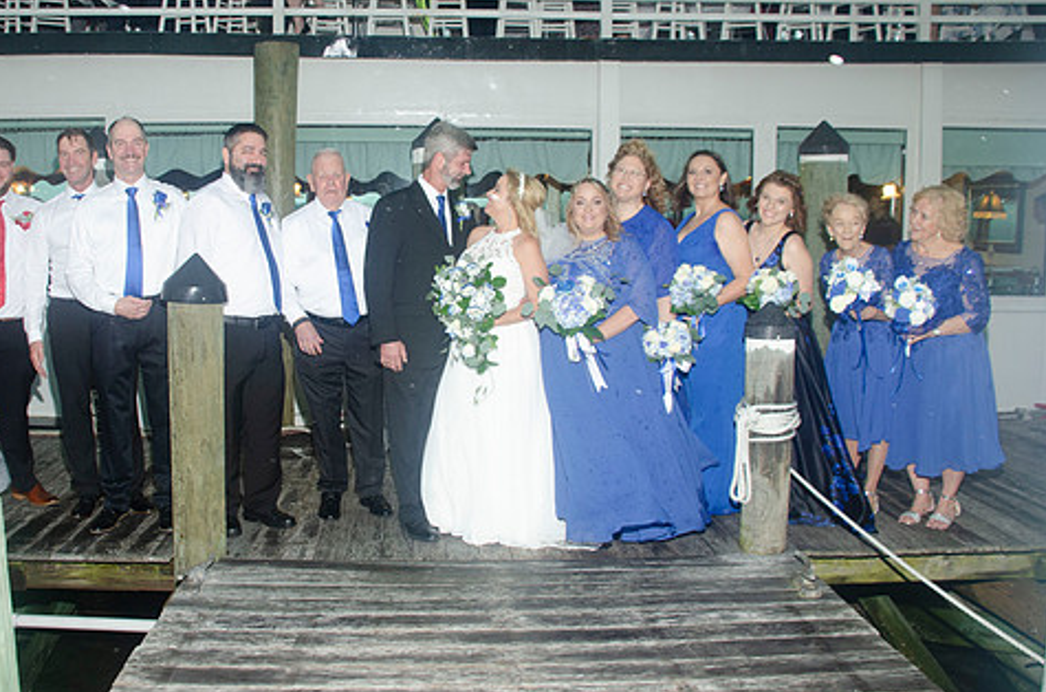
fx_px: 956
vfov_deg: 39.7
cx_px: 418
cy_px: 298
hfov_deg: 56.9
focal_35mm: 33
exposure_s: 1/30
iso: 400
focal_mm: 18
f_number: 5
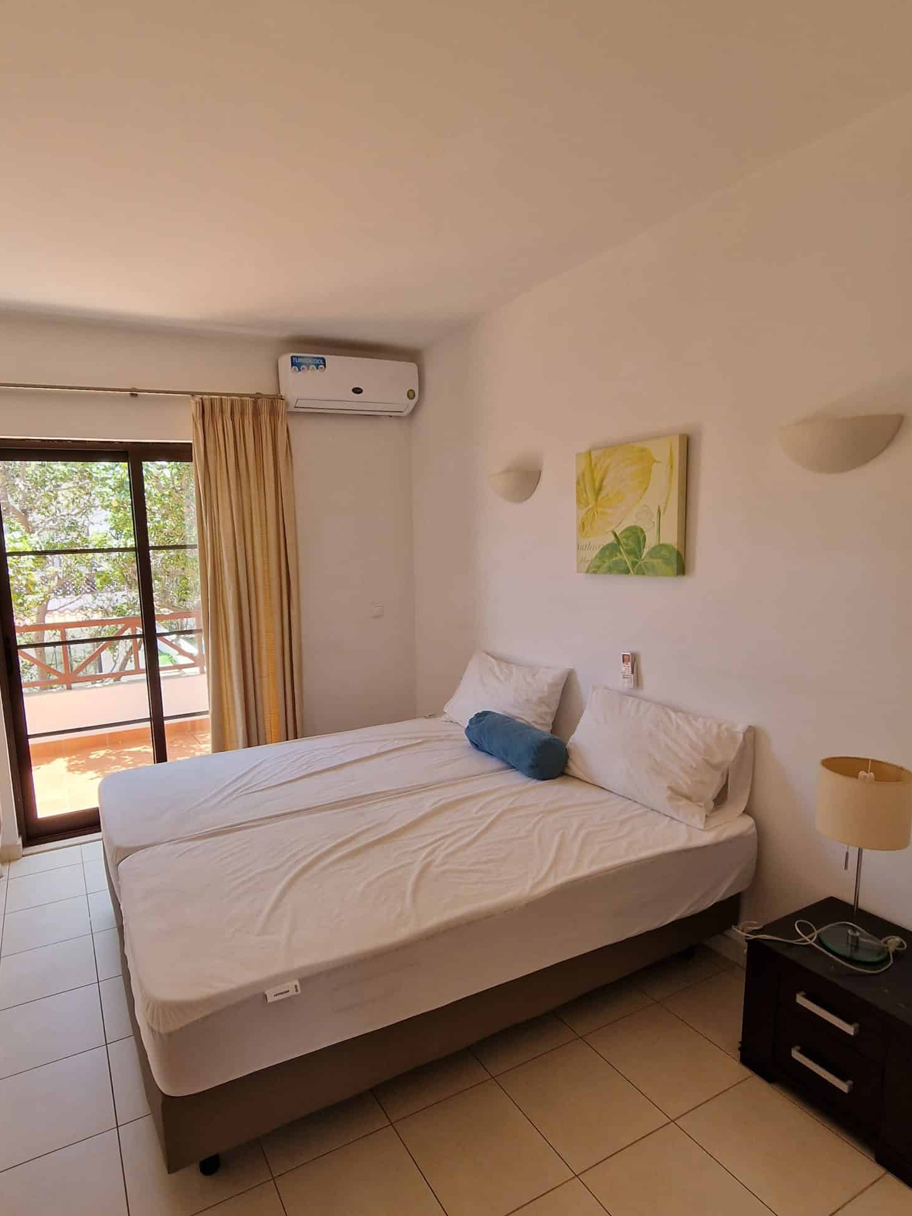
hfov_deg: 73.5
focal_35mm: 17
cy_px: 645
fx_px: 597
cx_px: 344
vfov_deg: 90.9
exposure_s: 1/120
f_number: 2.2
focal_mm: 2.2
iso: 64
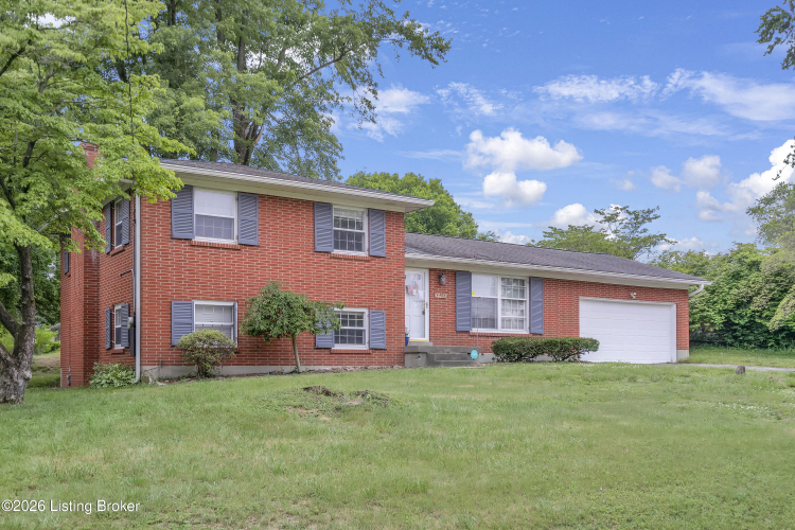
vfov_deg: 37.9
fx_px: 773
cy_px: 265
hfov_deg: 54.4
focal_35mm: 35
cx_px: 398
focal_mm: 35
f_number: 4
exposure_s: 1/250
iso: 125
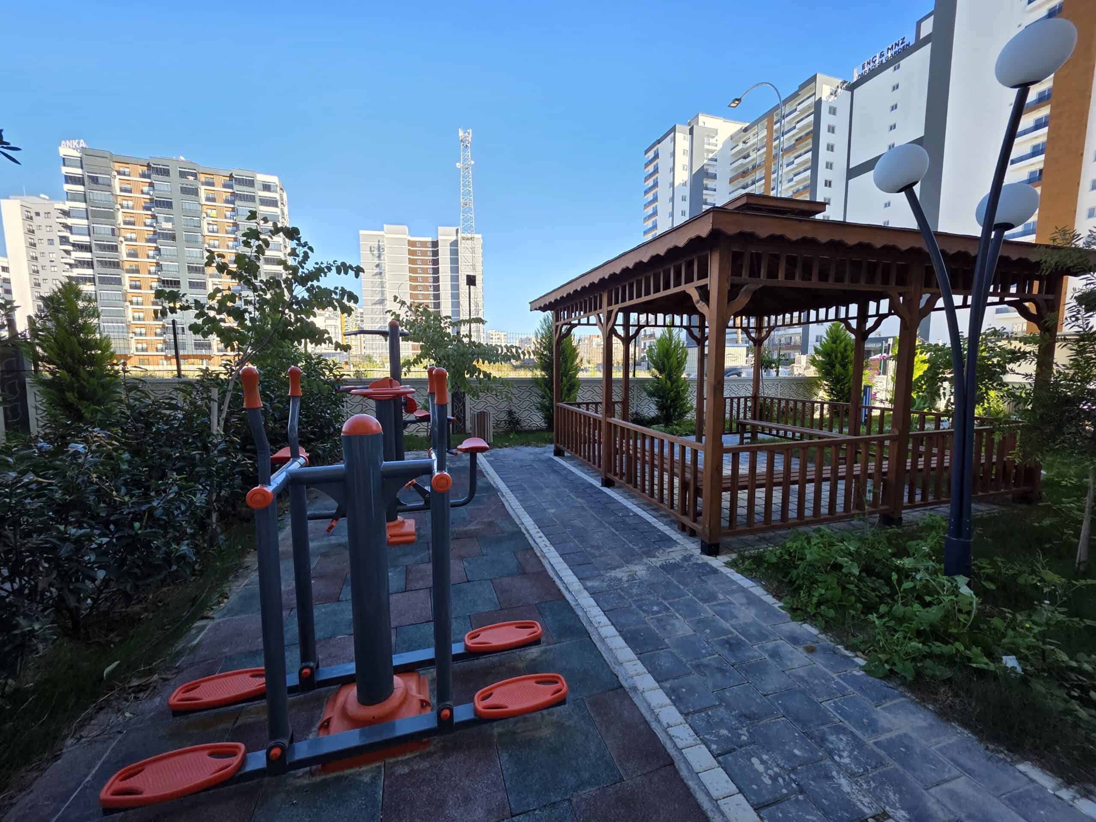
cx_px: 548
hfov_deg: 106.2
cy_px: 411
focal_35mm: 13
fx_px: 412
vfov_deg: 89.9
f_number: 1.9
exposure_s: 1/553
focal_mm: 2.2
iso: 40
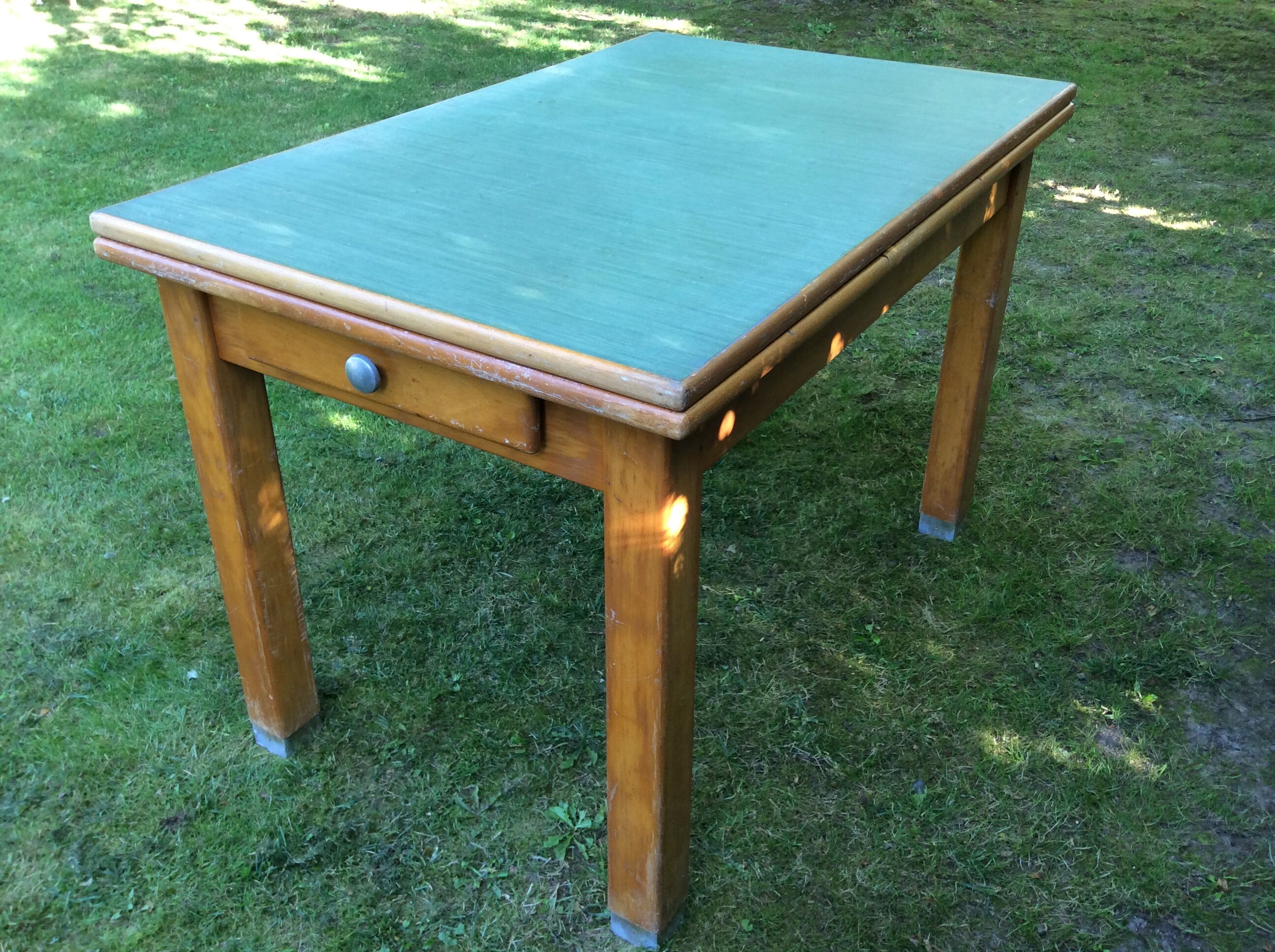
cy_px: 476
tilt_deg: -33.2
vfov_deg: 44.1
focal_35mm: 32
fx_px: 1177
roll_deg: +1.5
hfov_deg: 56.9
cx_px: 638
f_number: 2.4
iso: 50
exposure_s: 1/50
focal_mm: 3.3
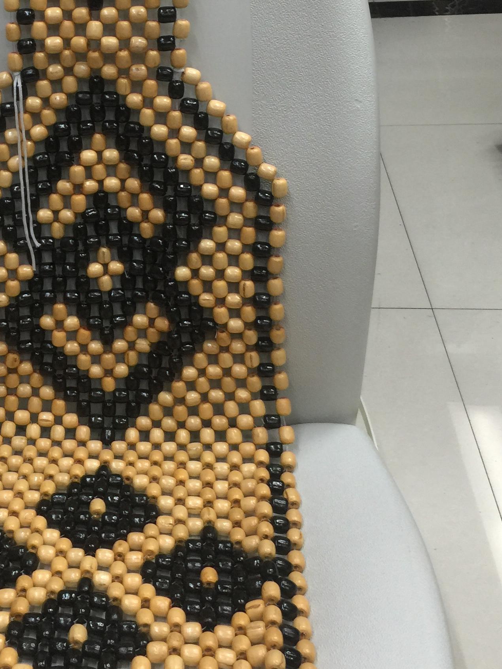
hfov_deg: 25.3
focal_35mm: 56
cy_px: 183
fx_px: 1083
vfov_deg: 33.8
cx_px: 53
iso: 50
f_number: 2.2
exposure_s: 1/17
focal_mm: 4.15
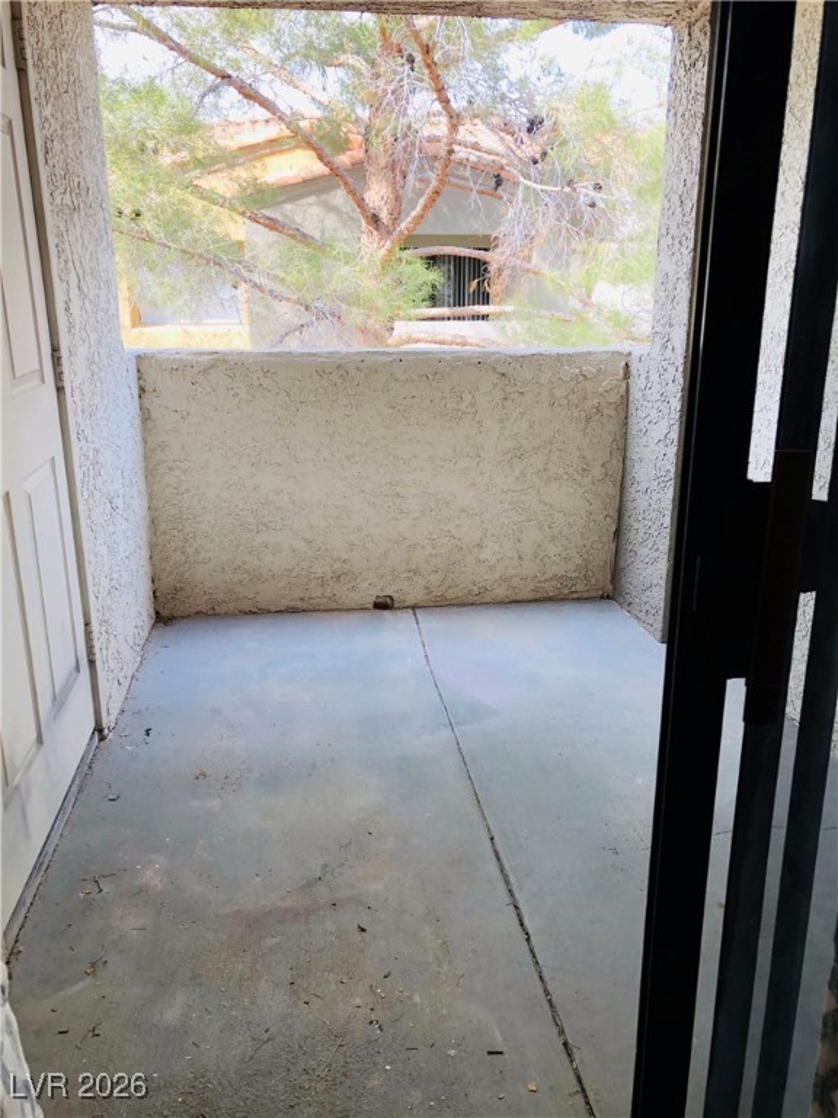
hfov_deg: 49.7
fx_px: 904
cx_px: 419
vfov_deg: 63.4
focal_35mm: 28
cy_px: 559
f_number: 1.8
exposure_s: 1/120
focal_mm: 4
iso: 25
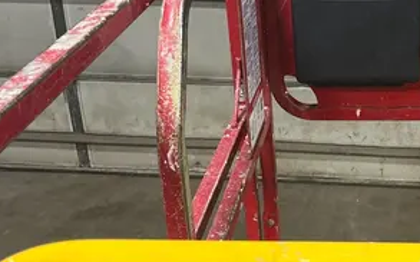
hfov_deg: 28.7
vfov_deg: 18.9
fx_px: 790
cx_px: 371
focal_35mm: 69
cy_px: 118
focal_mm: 5.1
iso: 320
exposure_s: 1/60
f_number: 1.6
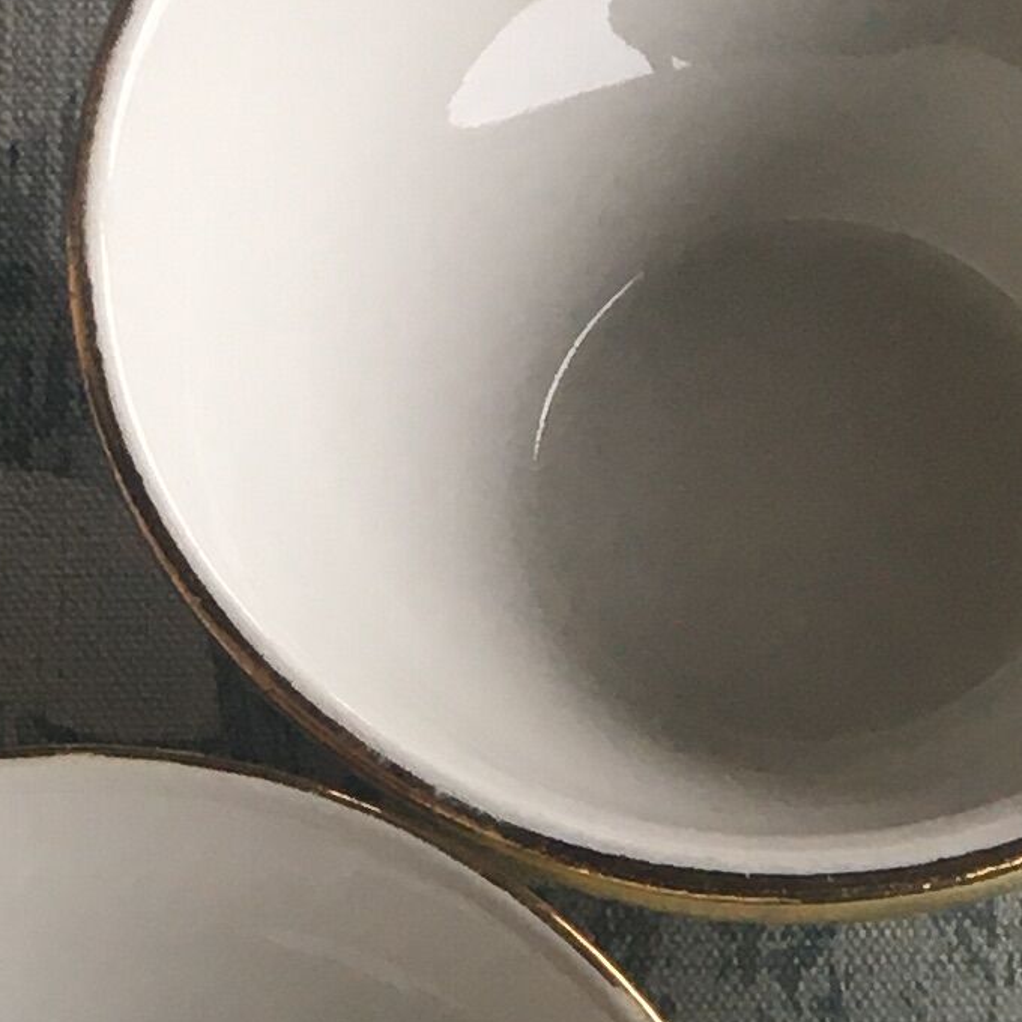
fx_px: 5077
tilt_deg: -77.9
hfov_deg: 11.4
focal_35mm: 152
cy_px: 1871
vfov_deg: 10.7
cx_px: 974
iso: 25
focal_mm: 4.15
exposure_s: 1/33
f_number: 2.2
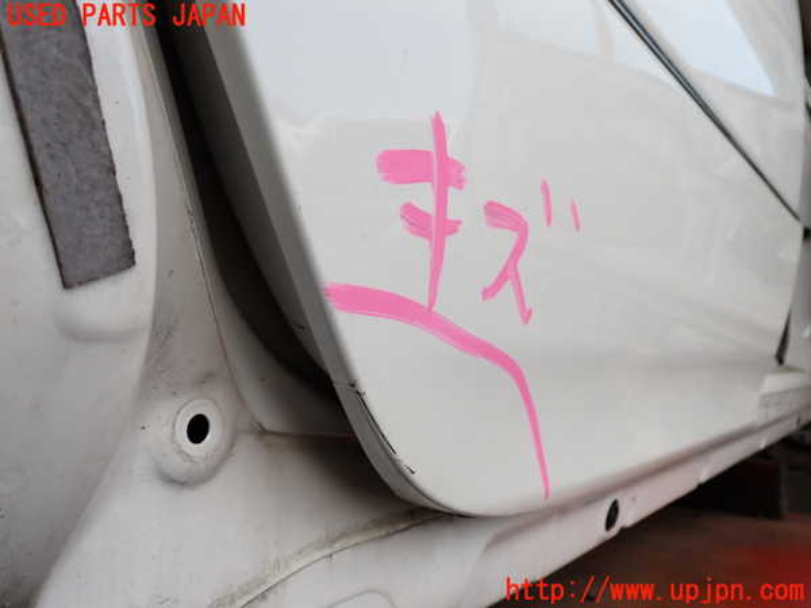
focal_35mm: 30
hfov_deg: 60.0
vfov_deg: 46.8
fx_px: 703
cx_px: 406
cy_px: 304
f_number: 3.2
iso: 100
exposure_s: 1/500
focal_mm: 5.4
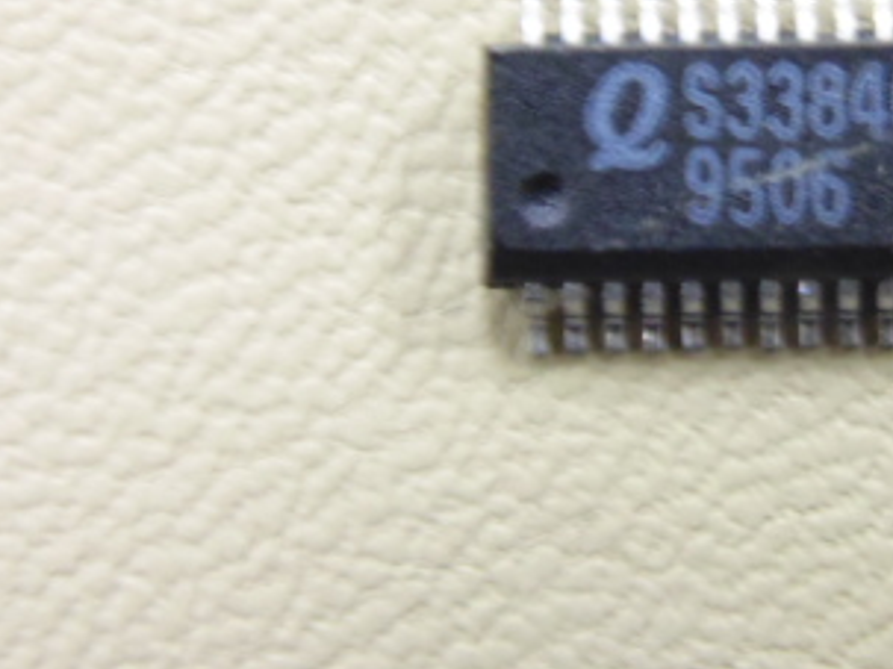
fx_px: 5338
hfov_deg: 9.5
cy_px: 206
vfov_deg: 7.2
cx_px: 778
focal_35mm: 207
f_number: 4.6
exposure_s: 1/10
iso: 400
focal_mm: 17.5
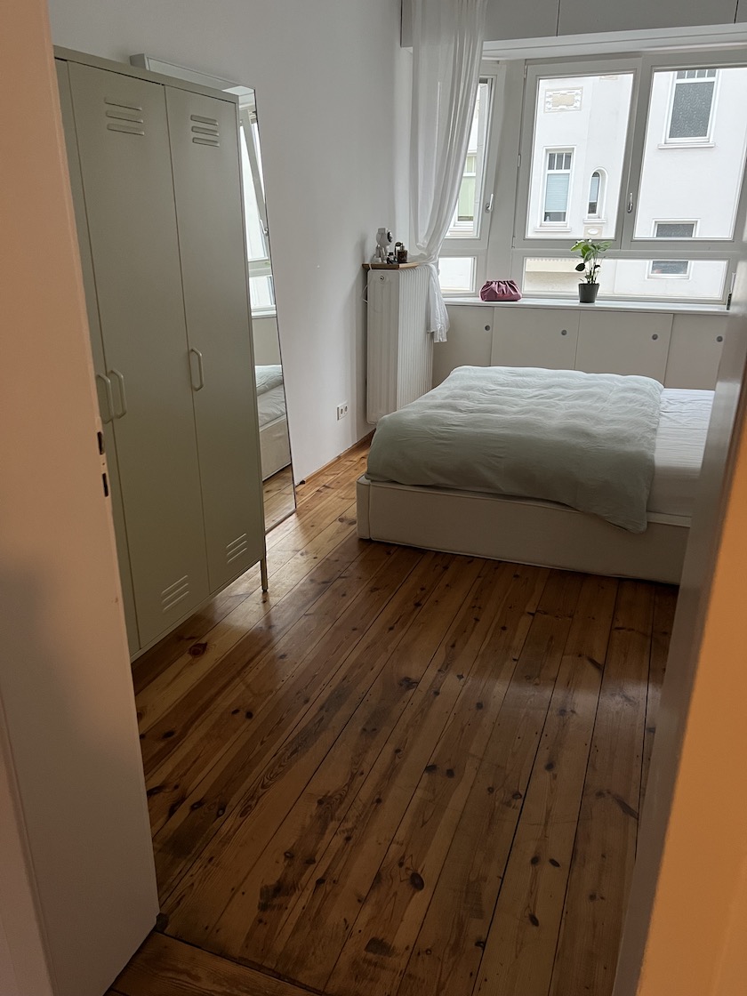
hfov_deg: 53.1
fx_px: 748
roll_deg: -0.2
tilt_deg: -20.1
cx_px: 374
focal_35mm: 26
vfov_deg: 67.3
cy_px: 498
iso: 500
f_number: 1.5
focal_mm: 5.7
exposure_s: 1/44
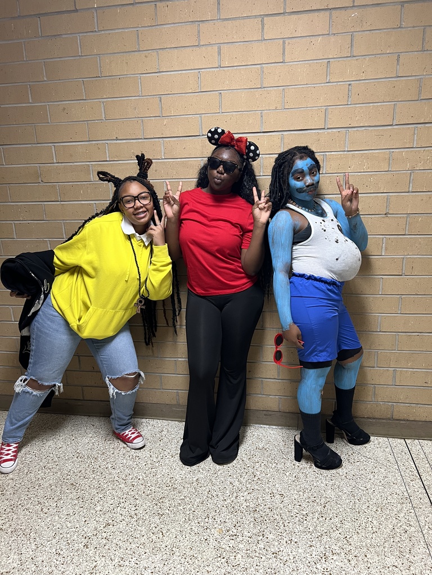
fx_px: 433
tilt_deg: -14.4
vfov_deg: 67.3
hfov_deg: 53.1
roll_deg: +2.8
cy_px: 288
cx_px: 216
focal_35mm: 26
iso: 250
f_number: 1.5
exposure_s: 1/60
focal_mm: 5.7
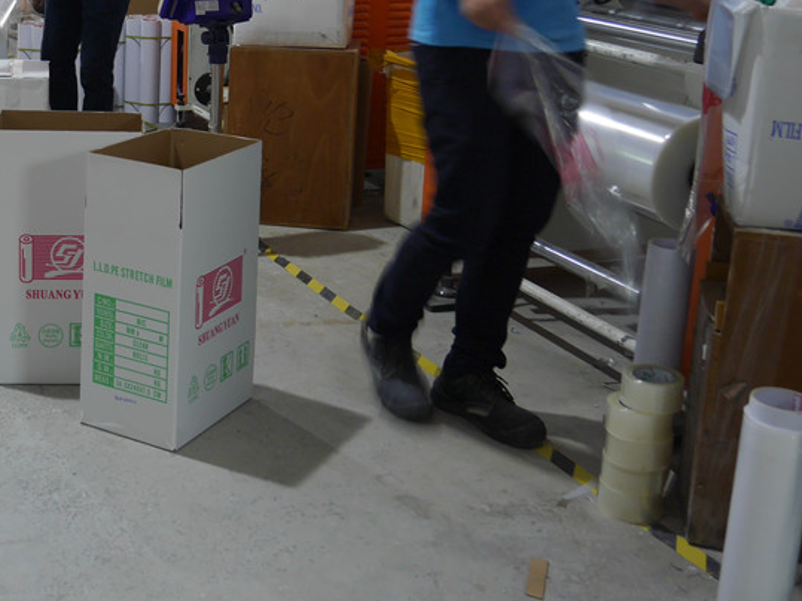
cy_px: 144
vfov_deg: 25.3
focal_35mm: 57
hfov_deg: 32.6
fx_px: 1320
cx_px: 125
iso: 200
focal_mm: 15
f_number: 3.6
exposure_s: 1/10
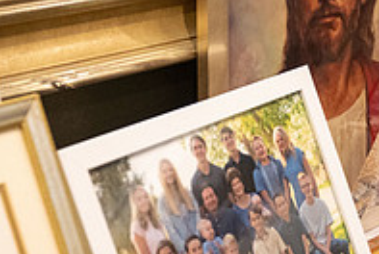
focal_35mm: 94
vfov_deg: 14.6
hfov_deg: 21.6
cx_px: 215
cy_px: 155
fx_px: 991
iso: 3200
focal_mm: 32
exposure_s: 1/500
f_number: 2.8
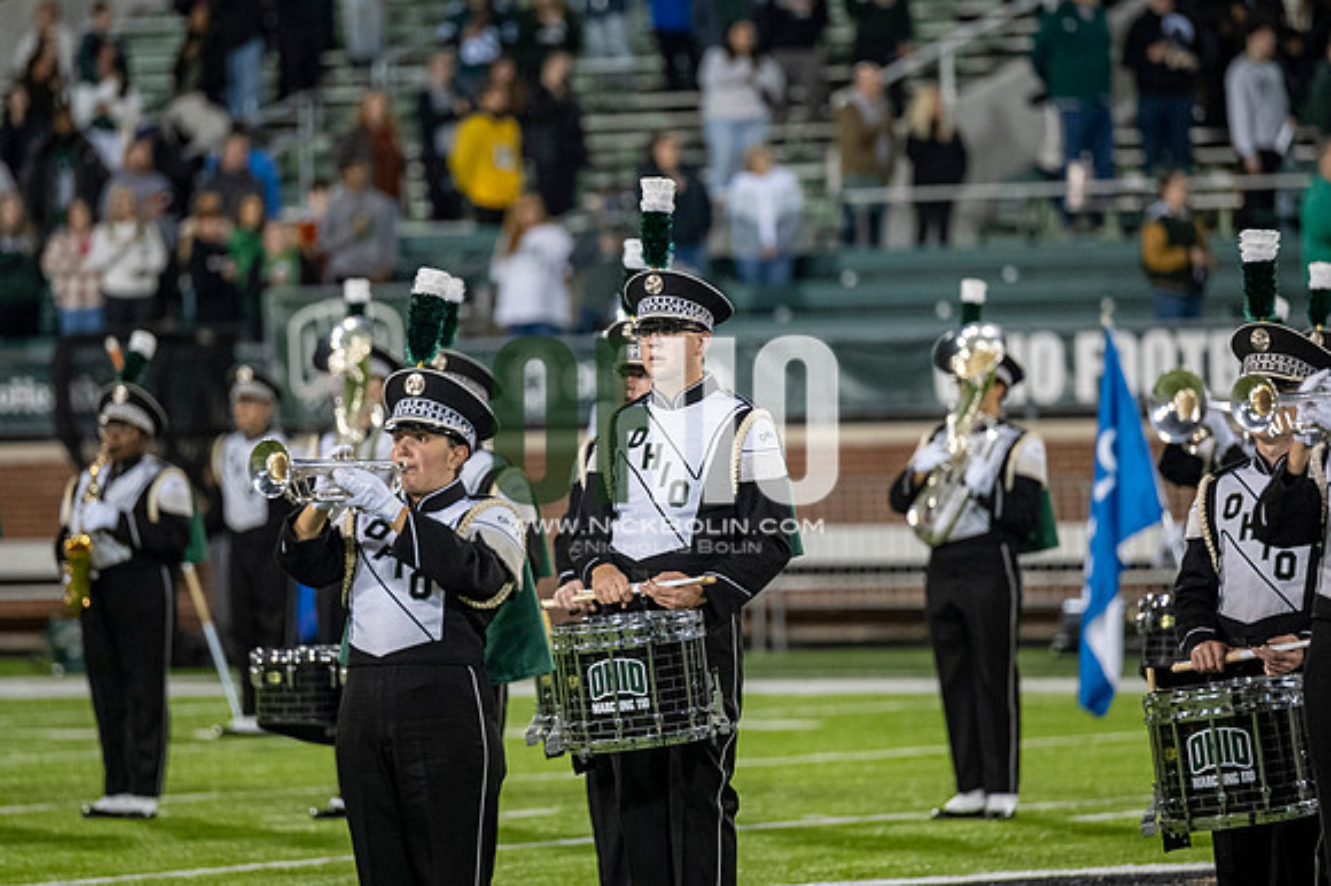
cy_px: 443
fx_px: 11085
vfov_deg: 4.6
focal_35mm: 300
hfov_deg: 6.9
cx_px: 666
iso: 1000
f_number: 2.8
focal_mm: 200
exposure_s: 1/500
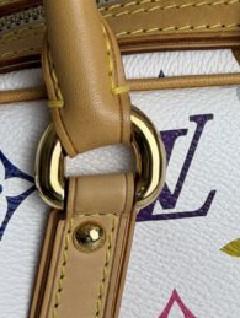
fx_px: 1365
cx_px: 314
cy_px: -95
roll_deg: +0.4
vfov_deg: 12.9
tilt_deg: -20.5
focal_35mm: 148
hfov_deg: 9.9
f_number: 1.78
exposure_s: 1/319
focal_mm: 6.76
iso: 64
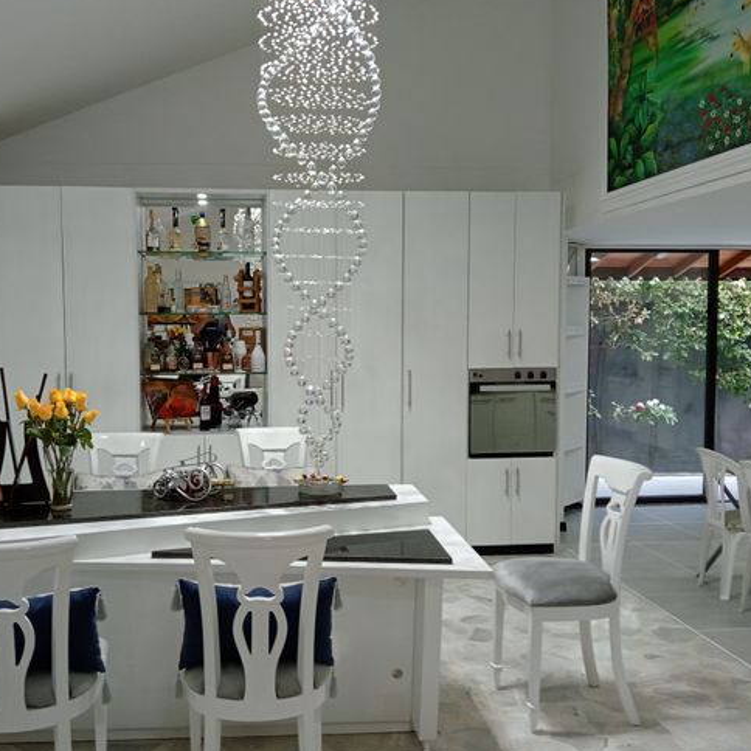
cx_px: 293
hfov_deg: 48.1
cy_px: 377
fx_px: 835
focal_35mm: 34
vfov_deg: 48.5
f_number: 1.8
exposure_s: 1/33.3
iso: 317
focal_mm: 3.98
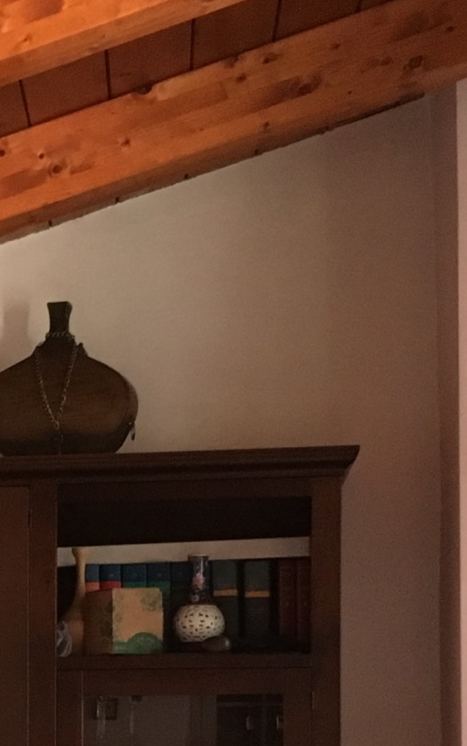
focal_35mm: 97
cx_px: -185
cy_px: 737
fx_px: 1975
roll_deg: +0.1
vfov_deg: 20.8
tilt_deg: +0.7
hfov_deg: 12.9
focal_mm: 4.15
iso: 200
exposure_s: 1/25
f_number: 2.2
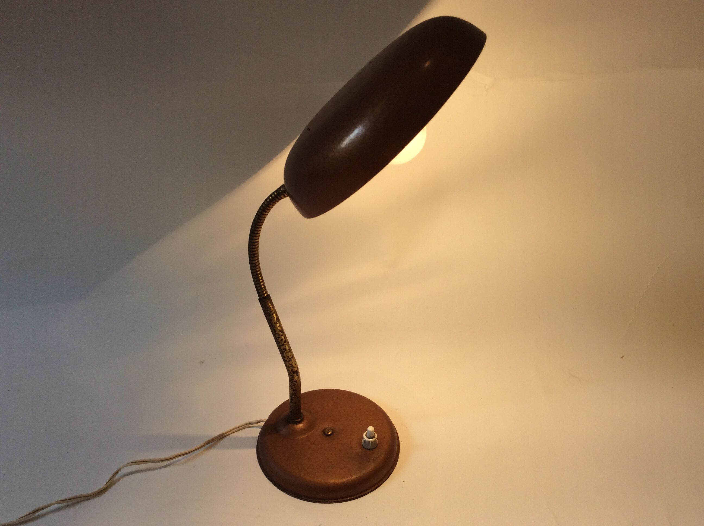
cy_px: 263
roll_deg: +1.5
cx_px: 352
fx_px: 650
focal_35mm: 32
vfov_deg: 44.1
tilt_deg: -32.9
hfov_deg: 56.9
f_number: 2.4
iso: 32
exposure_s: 1/153
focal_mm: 3.3
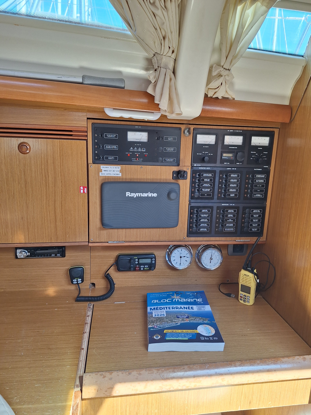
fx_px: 276
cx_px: 156
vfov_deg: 73.9
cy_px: 208
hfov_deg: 58.9
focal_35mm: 23
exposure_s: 1/159
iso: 40
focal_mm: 5.54
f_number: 1.8
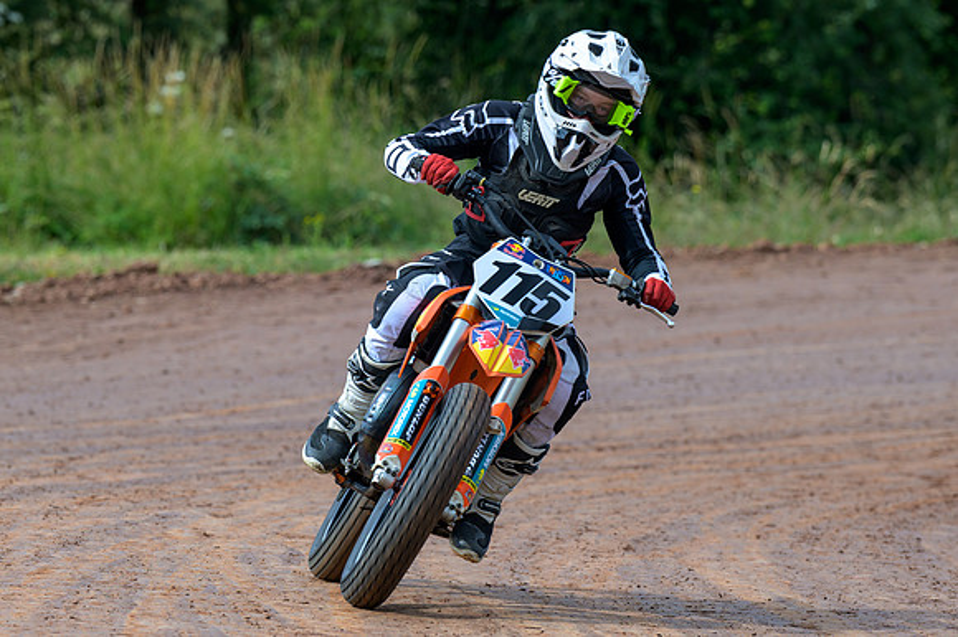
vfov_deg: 4.2
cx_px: 493
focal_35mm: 326
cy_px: 311
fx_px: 8657
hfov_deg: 6.3
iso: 110
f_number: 5
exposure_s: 1/400
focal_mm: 200
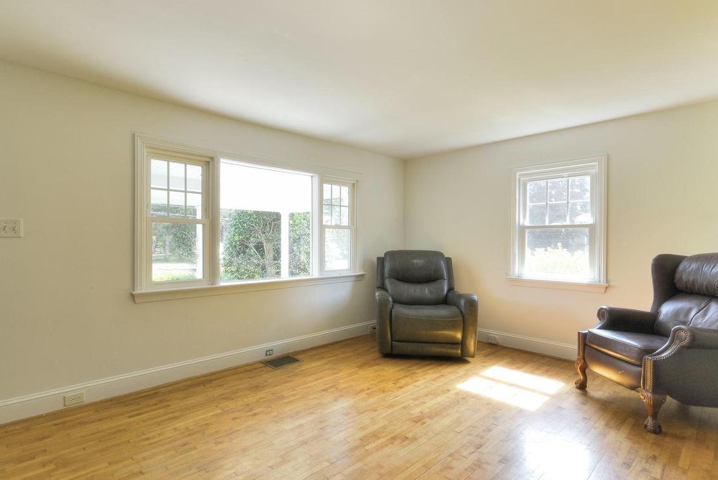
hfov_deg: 89.3
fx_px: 359
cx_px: 305
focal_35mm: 18
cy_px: 243
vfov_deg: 67.4
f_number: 22
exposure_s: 1/3.33
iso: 200
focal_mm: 14
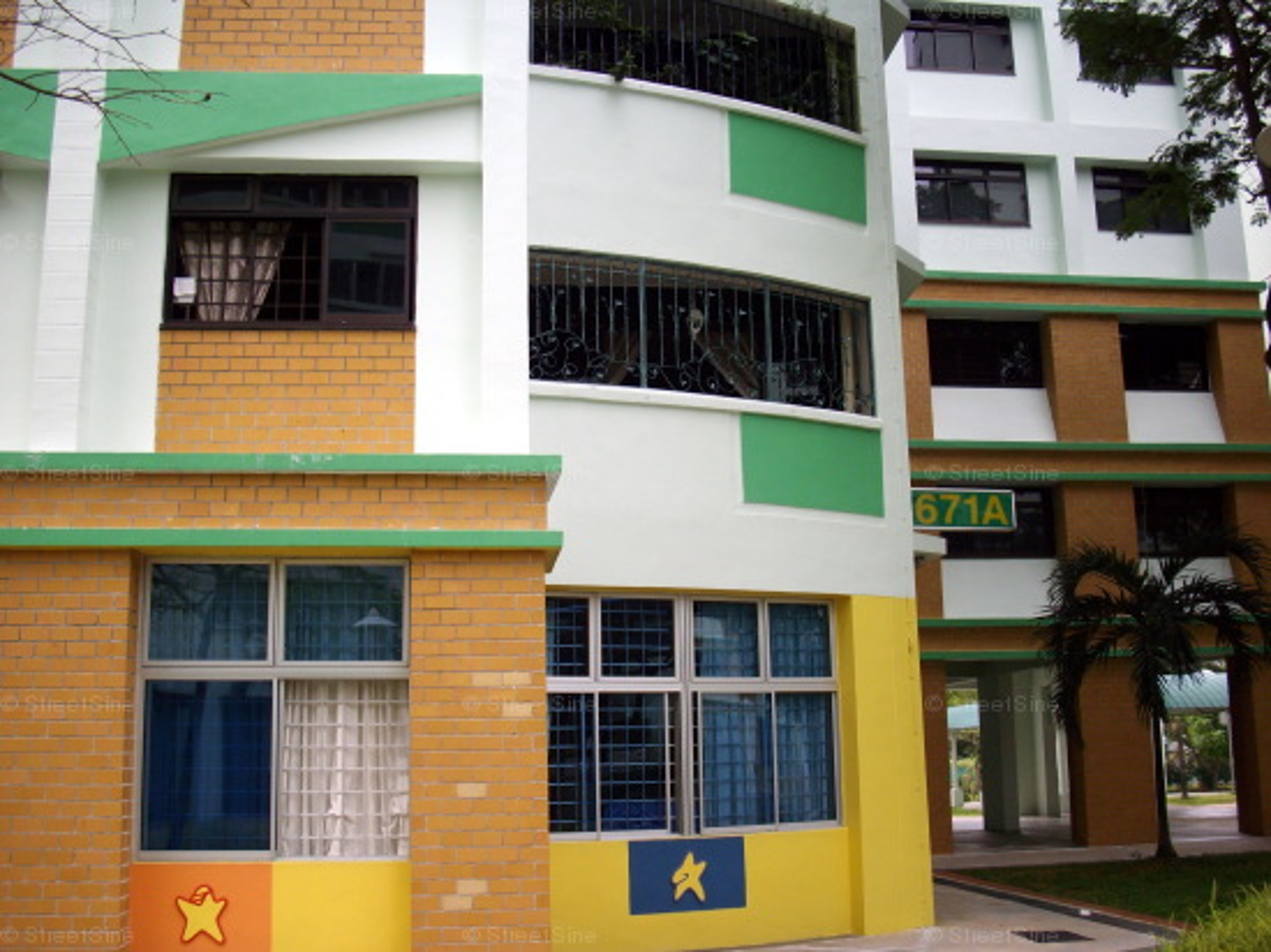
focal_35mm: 37
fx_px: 1358
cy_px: 476
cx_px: 636
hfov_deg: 50.2
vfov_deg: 38.6
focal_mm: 6.2
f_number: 2.8
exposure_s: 1/320
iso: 80
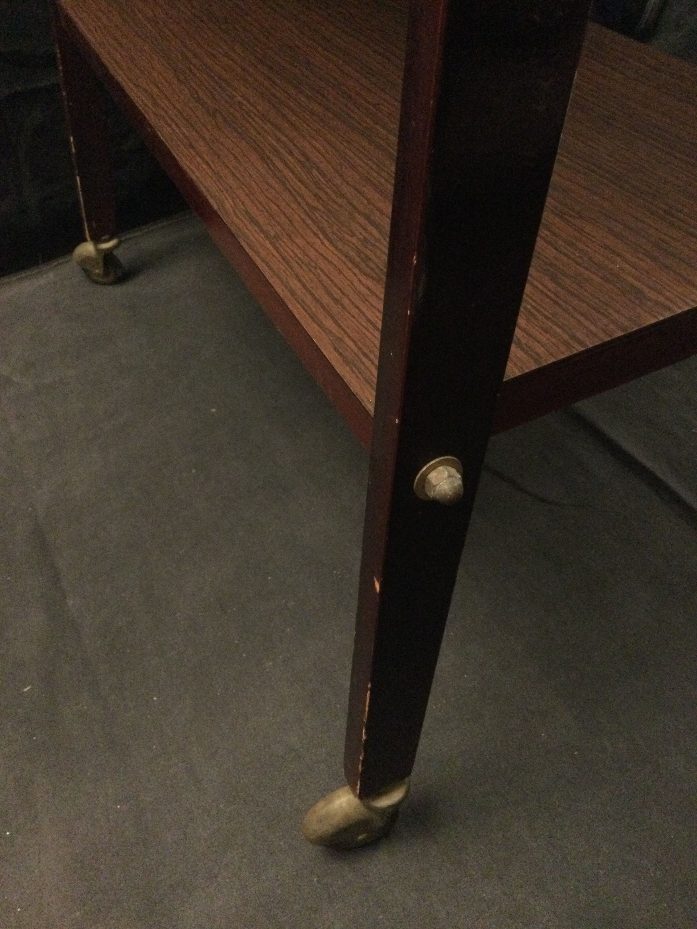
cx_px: 348
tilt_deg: -43.4
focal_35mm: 31
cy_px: 464
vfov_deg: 58.4
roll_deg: +9.9
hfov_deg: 45.4
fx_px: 832
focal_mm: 3.3
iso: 800
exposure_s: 1/17
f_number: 2.4
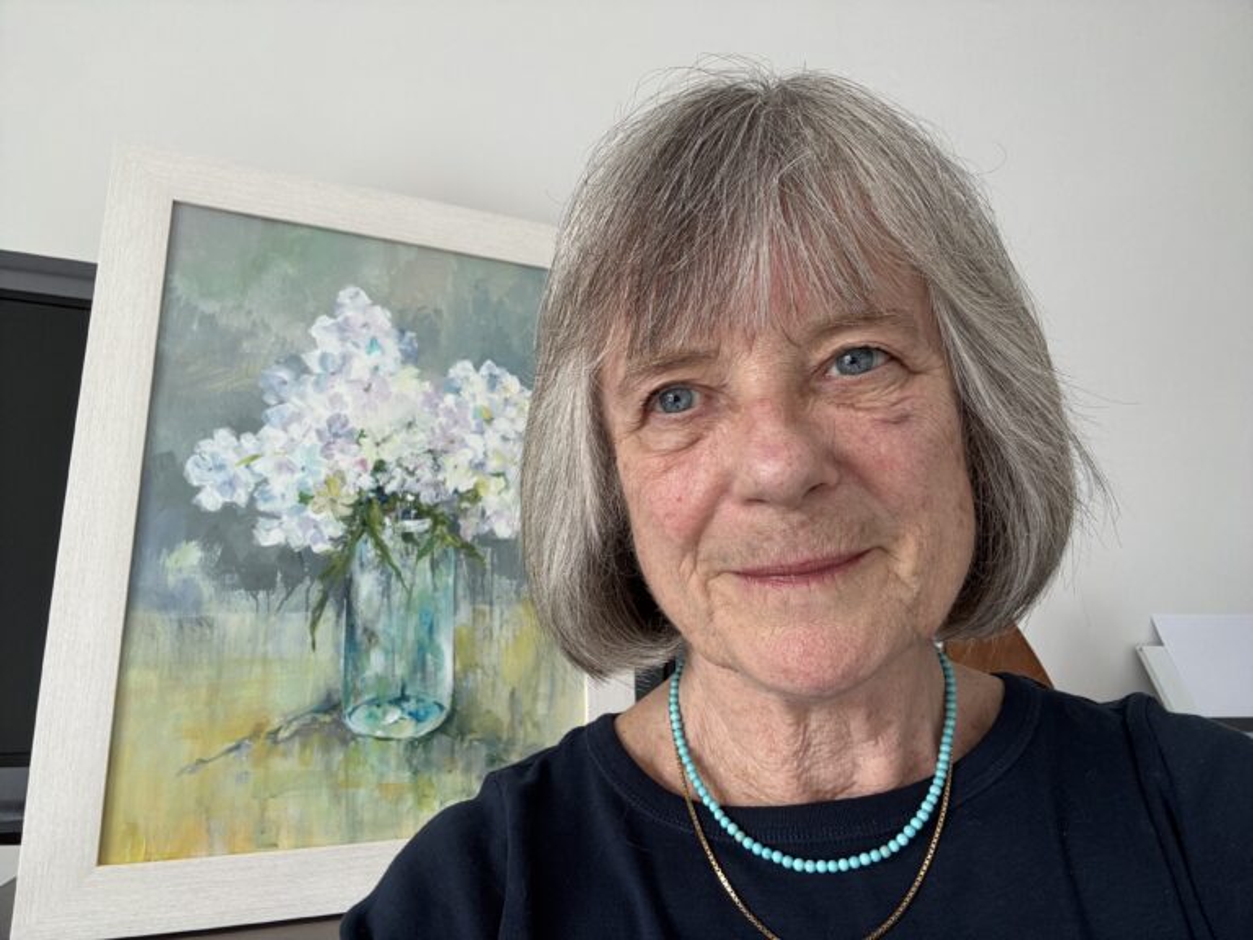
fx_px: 833
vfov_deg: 58.9
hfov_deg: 73.9
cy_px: 470
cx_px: 626
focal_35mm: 23
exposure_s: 1/79
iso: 80
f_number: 1.9
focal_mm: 2.69
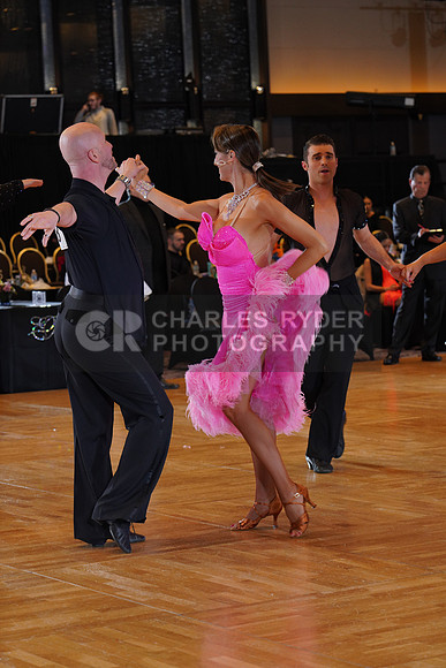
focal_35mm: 105
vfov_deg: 19.5
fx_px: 1950
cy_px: 334
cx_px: 223
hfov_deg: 13.0
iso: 1250
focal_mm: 105
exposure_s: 1/200
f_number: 5.6
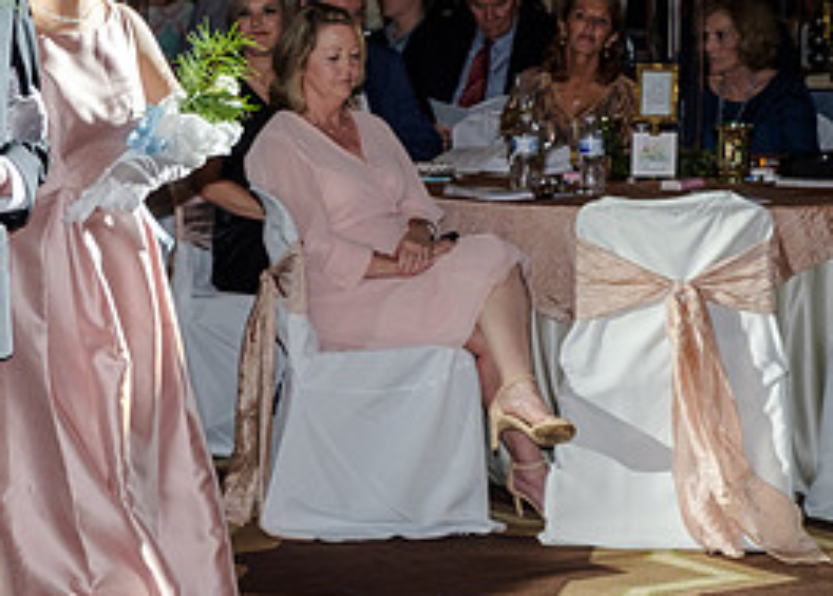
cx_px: 190
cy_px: 320
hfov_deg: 15.7
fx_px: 3005
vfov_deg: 11.3
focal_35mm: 127
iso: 200
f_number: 2.8
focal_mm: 36.5
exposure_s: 1/125
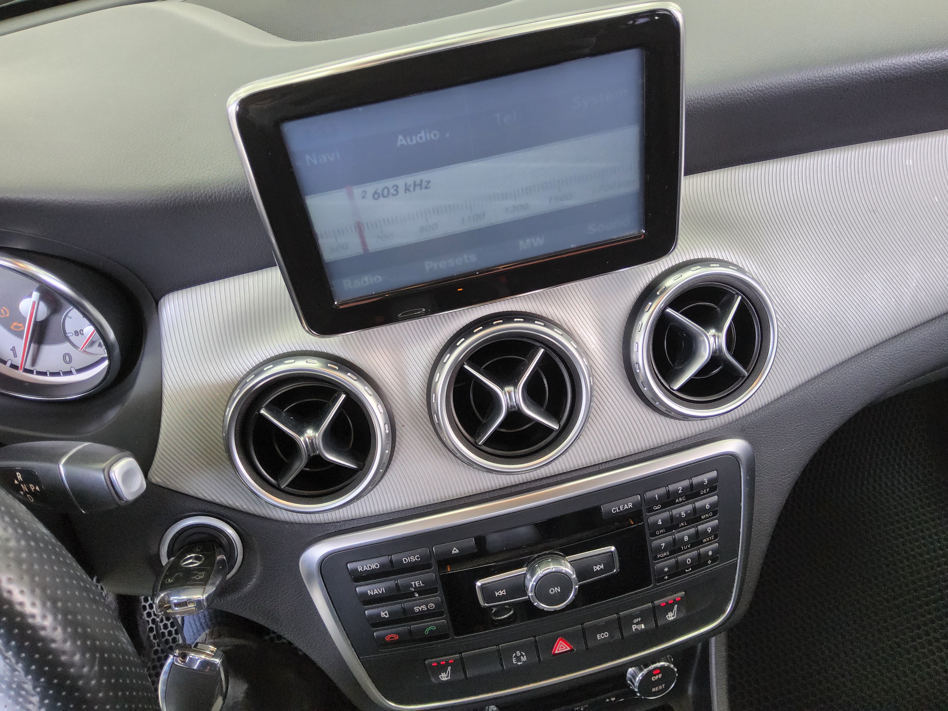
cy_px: 356
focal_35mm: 25
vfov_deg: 54.9
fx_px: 685
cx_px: 474
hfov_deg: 69.4
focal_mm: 3.08
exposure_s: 1/120
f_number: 2
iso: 320
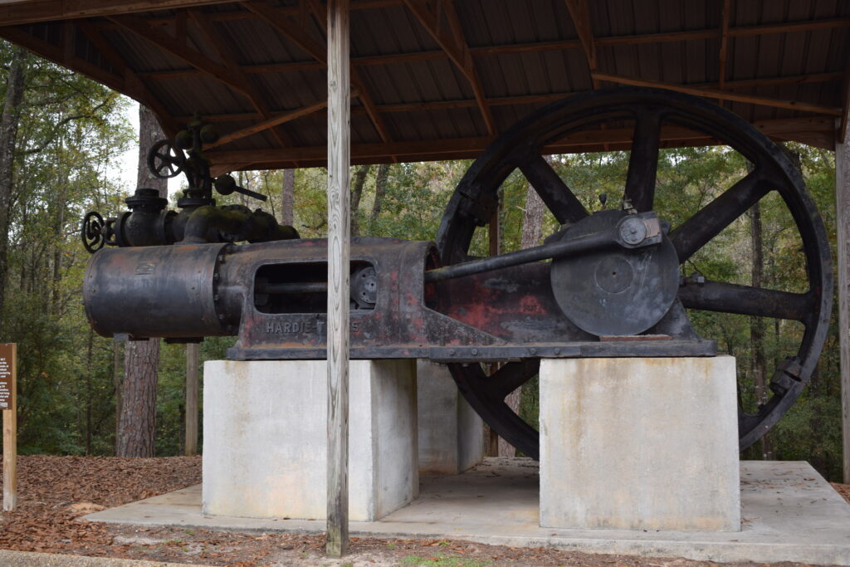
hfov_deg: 43.6
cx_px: 425
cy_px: 284
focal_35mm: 45
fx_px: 1063
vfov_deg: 29.9
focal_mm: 30
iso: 110
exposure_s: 1/125
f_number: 5.6
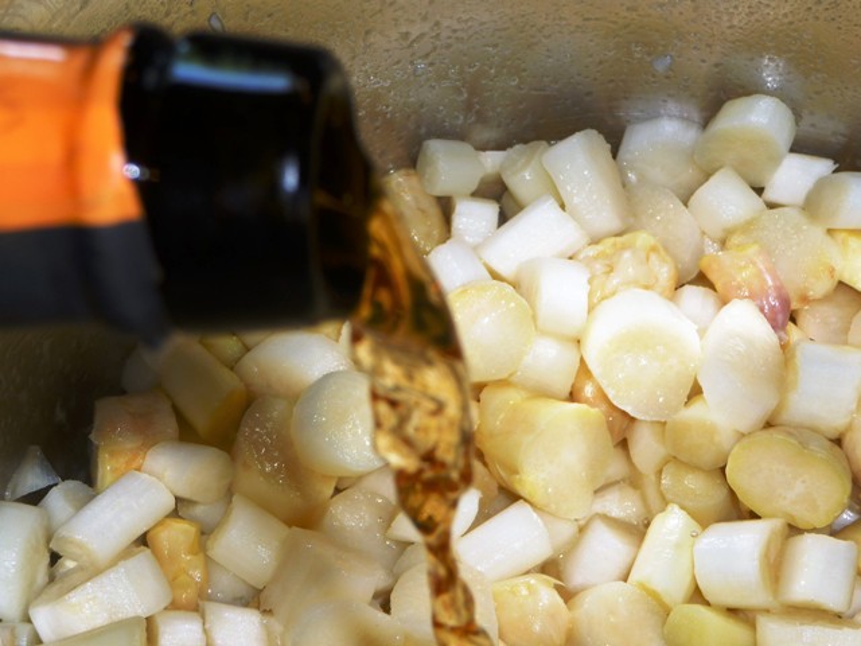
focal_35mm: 77
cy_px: 323
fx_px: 1915
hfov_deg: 25.3
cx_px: 430
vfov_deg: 19.1
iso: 100
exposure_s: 1/40
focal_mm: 13.1
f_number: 4.6
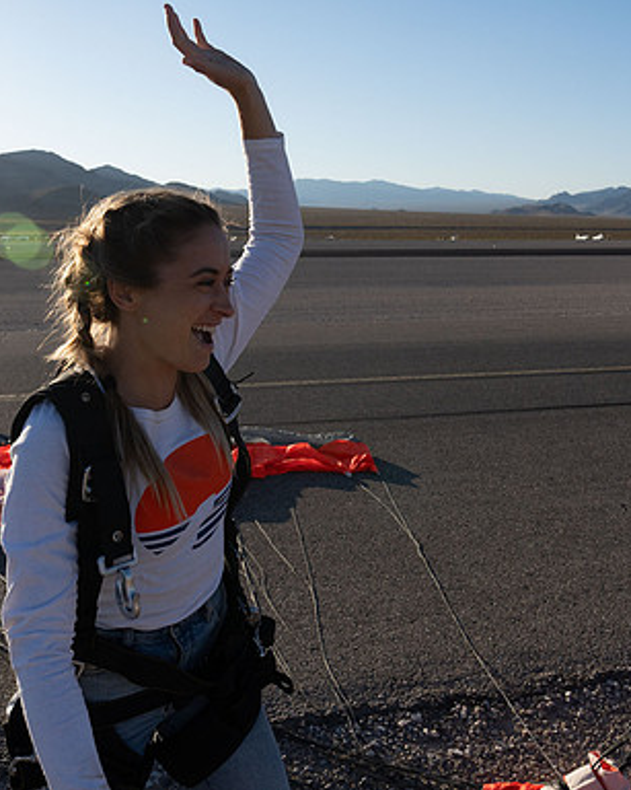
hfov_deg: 43.1
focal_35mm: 34
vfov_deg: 52.9
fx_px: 794
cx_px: 247
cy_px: 396
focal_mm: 24
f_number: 8
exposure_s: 1/2000
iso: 800
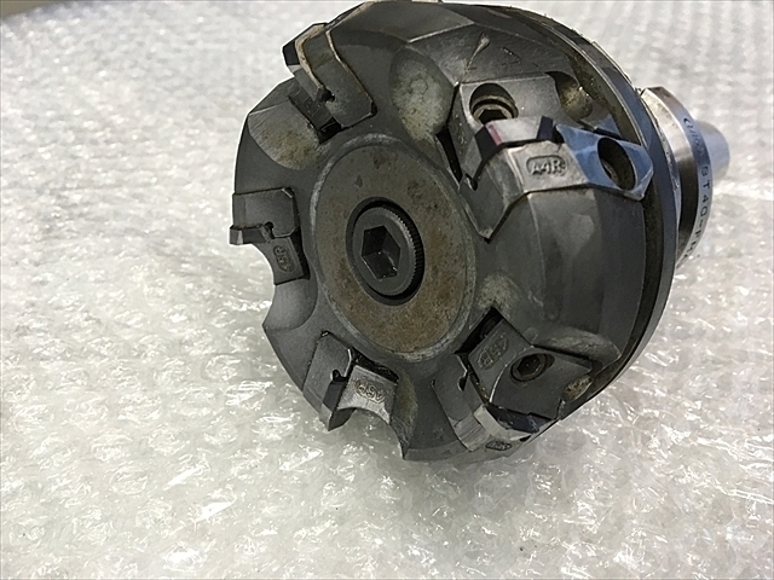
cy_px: 290
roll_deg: +0.7
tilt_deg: -38.4
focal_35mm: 29
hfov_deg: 61.7
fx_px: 648
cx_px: 387
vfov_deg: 48.2
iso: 125
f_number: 2.2
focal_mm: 4.15
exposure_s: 1/30
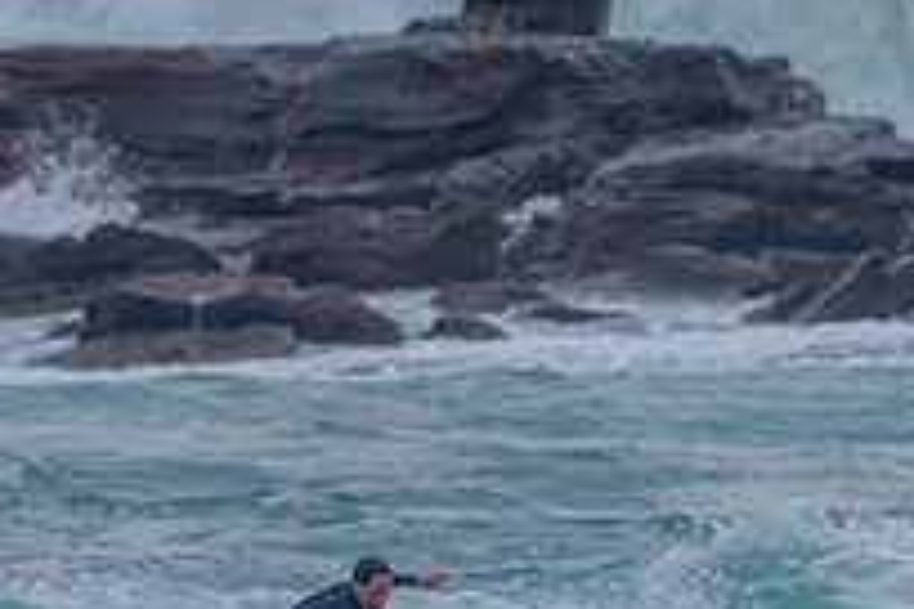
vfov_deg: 0.8
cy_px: 714
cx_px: 224
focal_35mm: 1745
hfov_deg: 1.2
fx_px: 44300
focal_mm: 500
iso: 450
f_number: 5.6
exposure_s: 1/2000
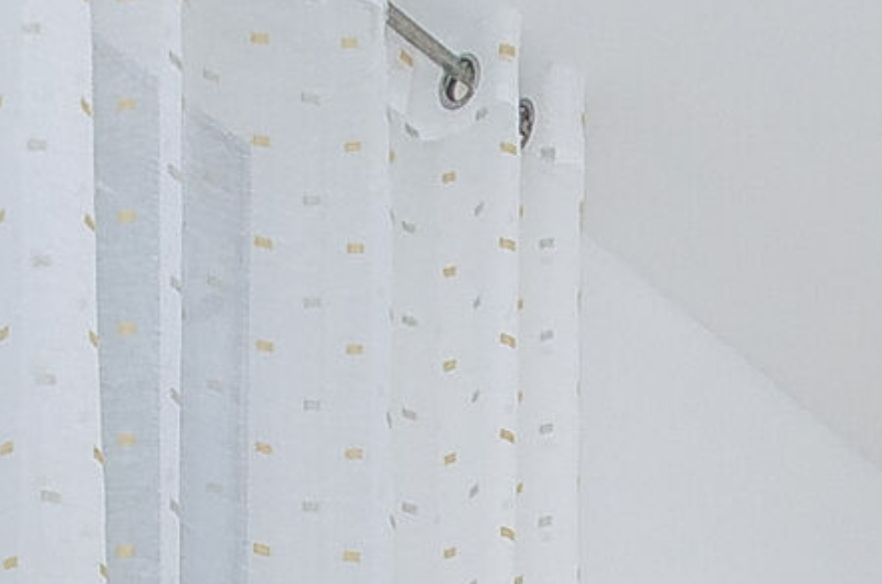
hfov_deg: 20.2
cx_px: 1036
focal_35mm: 95
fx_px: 2323
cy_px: 1831
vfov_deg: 10.0
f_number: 8
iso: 640
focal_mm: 10
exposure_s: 1/125
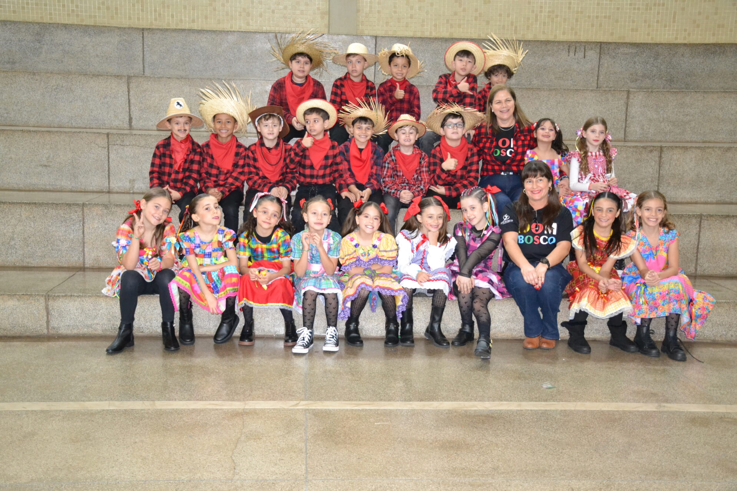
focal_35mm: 40
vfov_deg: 33.0
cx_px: 368
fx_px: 829
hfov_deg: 47.9
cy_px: 246
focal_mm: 27
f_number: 4
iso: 2800
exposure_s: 1/60
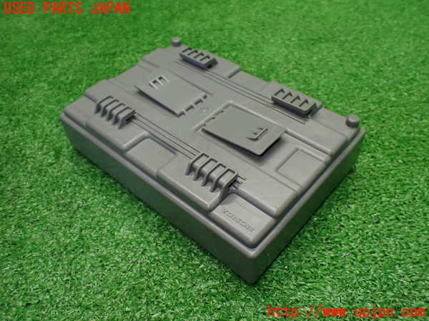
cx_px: 214
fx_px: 372
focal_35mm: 30
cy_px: 160
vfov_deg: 46.8
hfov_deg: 60.0
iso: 400
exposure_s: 1/125
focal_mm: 5.4
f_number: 2.3
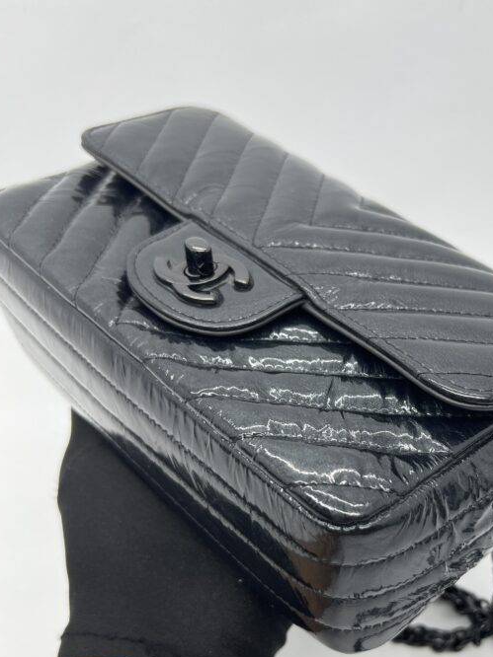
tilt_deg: -47.0
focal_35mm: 40
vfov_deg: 46.2
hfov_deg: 35.3
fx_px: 760
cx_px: 355
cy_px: 426
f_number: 1.5
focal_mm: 5.7
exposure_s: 1/100
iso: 32
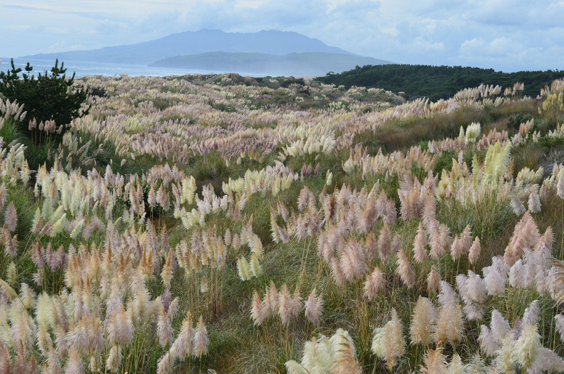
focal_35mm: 82
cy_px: 187
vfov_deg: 16.5
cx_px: 282
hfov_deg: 24.7
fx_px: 1290
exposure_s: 1/125
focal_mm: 55
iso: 125
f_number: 11
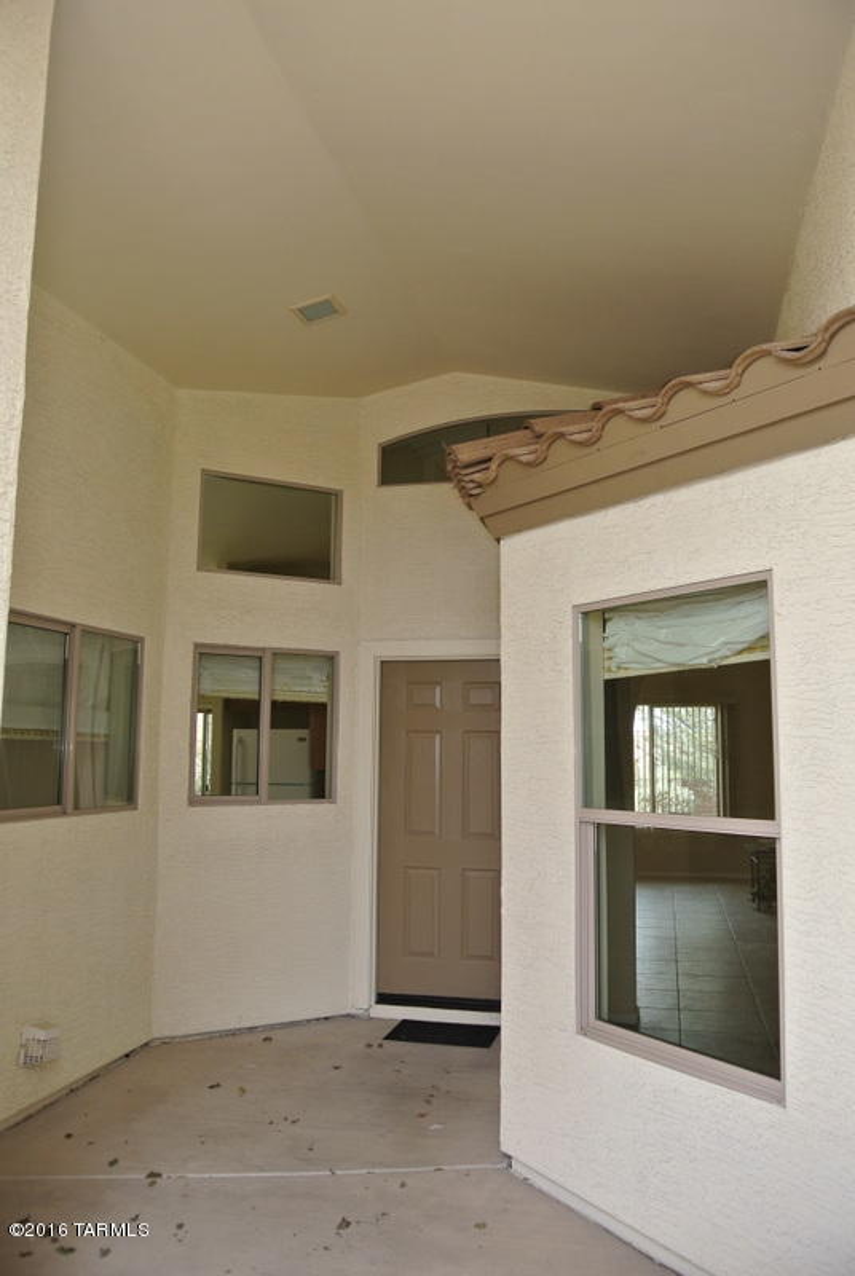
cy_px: 638
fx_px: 958
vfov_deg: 67.3
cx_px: 428
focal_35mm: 27
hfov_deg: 48.1
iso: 100
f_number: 4.5
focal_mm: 10
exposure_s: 1/60
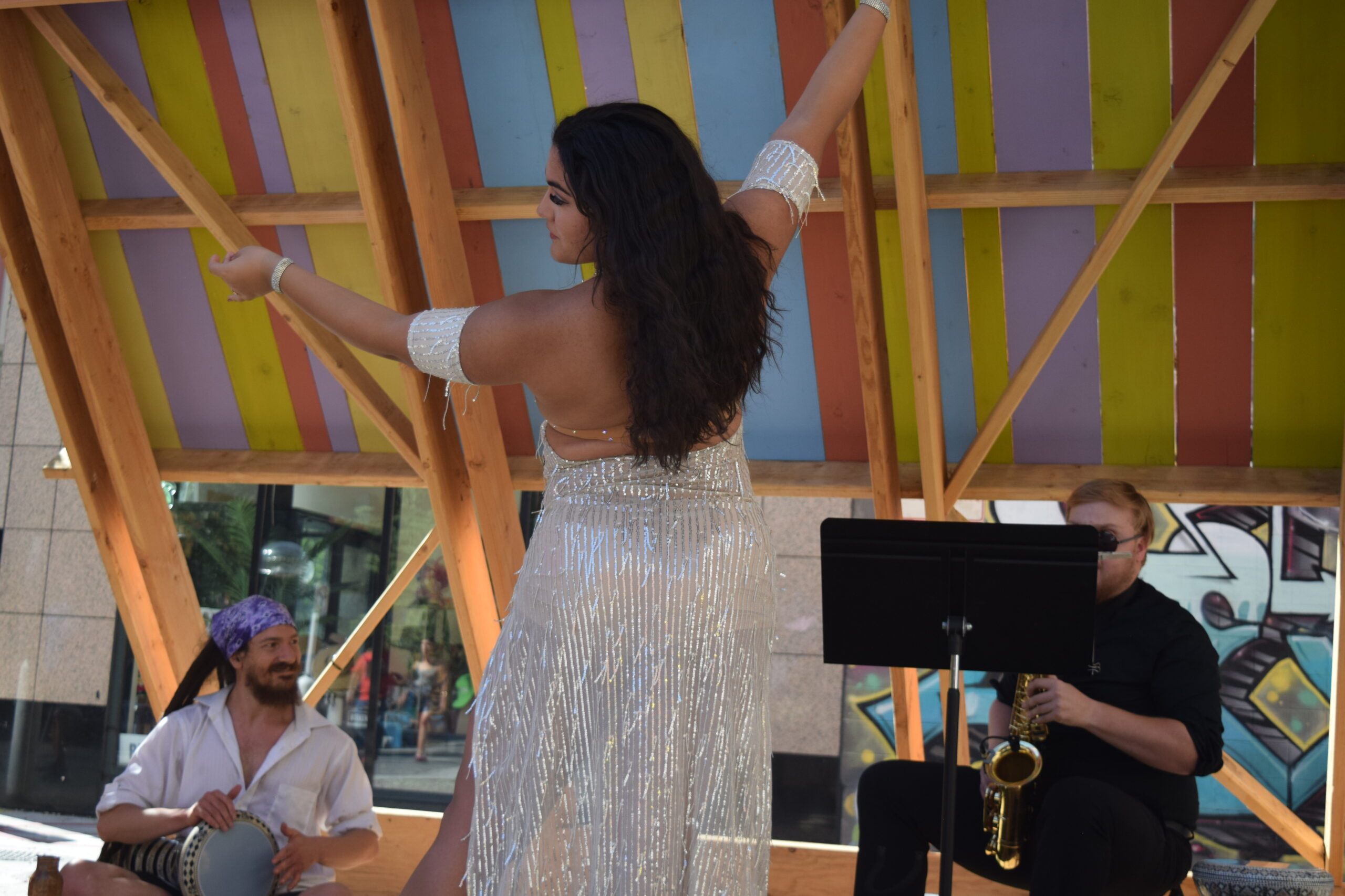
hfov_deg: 38.9
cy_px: 448
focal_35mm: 51
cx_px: 672
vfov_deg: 26.5
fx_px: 1905
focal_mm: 34
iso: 500
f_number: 4.5
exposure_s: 1/1000
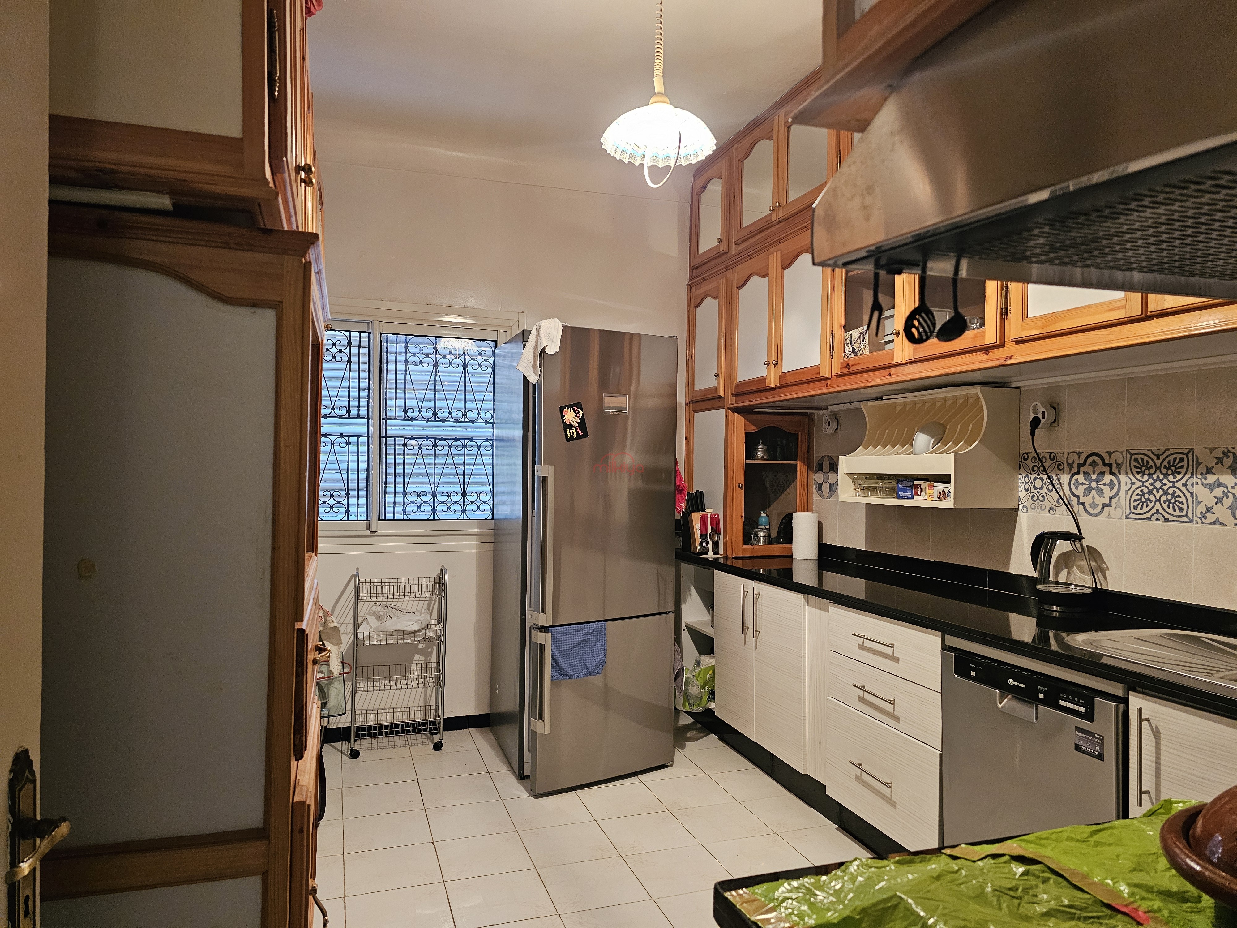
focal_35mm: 23
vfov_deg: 58.9
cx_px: 618
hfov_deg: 73.9
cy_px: 464
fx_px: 822
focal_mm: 6.3
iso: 800
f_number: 1.7
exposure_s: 1/100
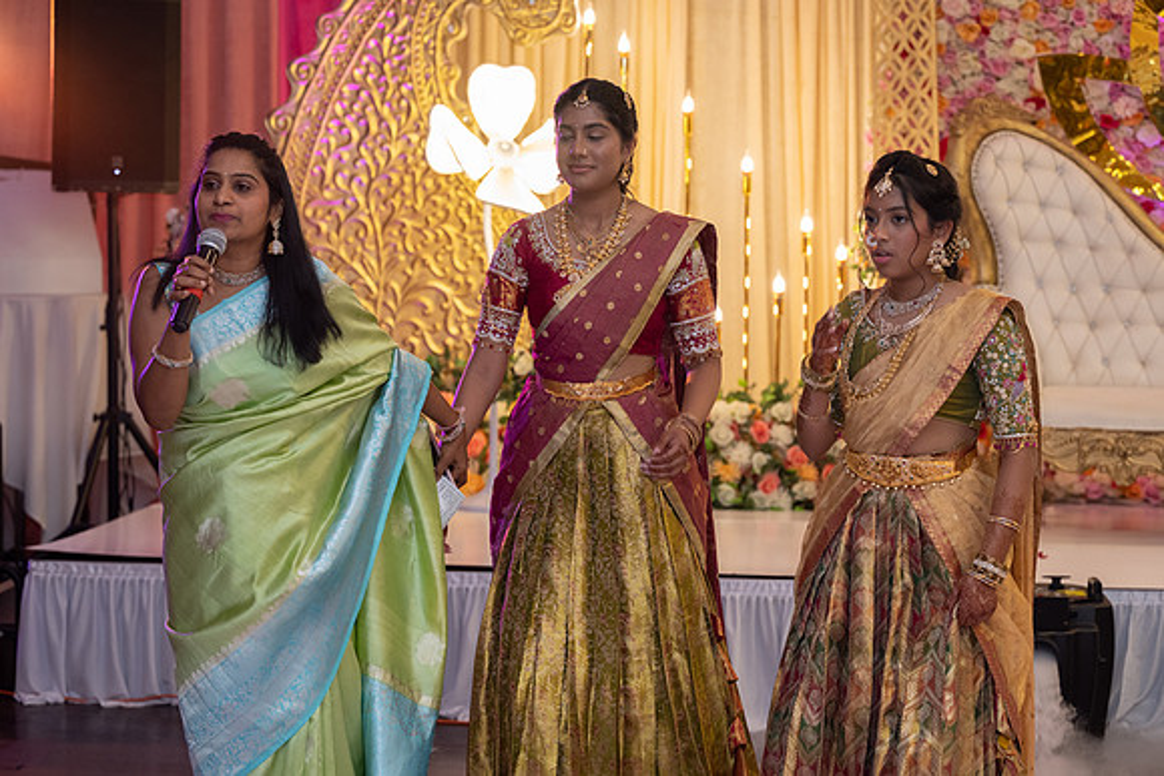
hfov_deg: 23.6
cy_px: 388
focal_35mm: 86
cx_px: 582
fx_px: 2783
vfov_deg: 15.9
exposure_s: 1/160
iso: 1000
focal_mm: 86
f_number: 3.5
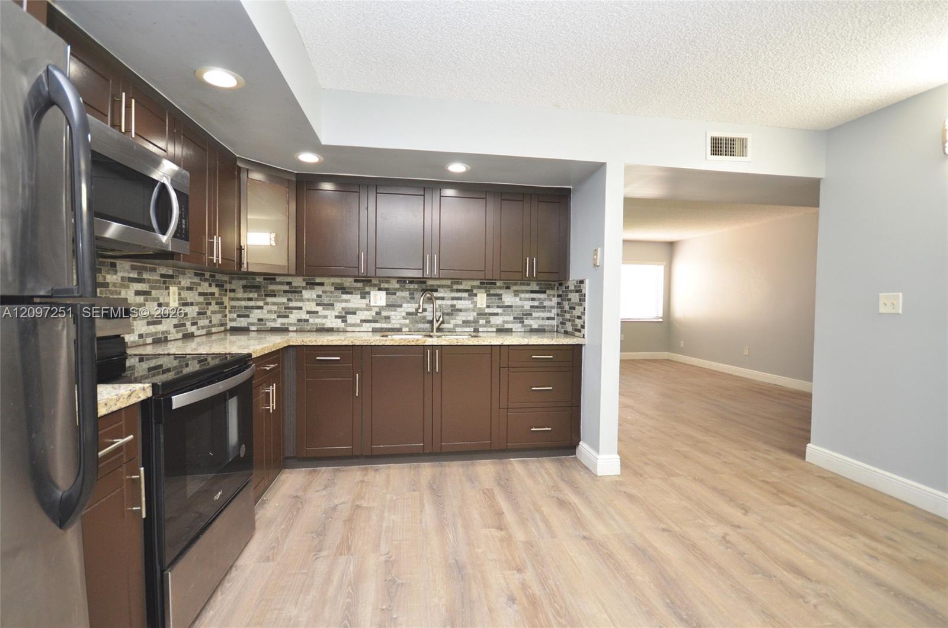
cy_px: 314
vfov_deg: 77.0
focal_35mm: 15
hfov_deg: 100.5
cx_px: 474
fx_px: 394
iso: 800
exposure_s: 1/60
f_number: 4
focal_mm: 10
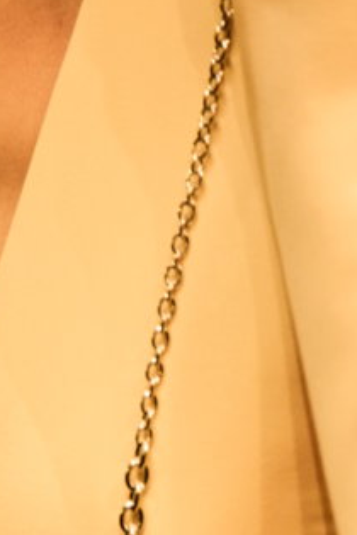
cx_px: -114
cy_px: 1508
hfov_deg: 1.2
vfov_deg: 1.8
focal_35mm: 1143
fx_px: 17001
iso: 1000
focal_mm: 200
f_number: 3.5
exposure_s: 1/400
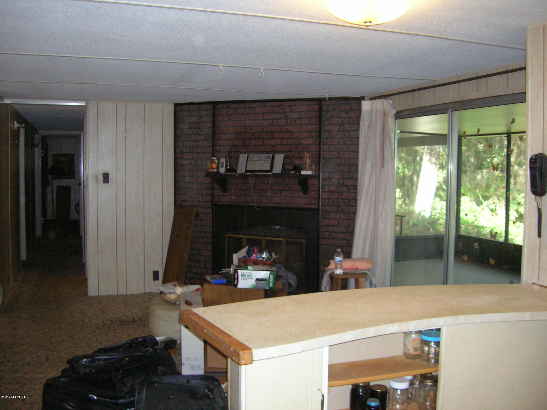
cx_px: 274
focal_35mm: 34
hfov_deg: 54.0
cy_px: 205
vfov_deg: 41.7
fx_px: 537
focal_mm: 5.7
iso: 200
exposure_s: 1/60.1
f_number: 2.9
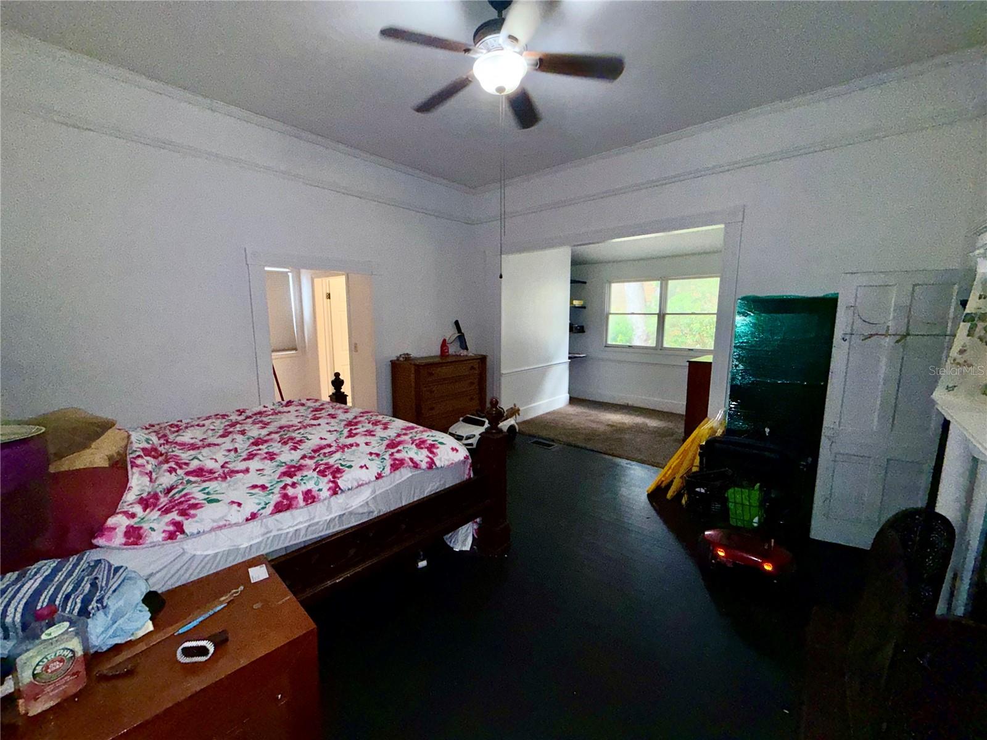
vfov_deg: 85.7
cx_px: 494
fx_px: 399
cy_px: 370
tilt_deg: -8.0
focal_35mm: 14
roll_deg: +0.2
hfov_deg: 102.1
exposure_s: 1/61
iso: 80
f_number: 2.2
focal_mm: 2.22
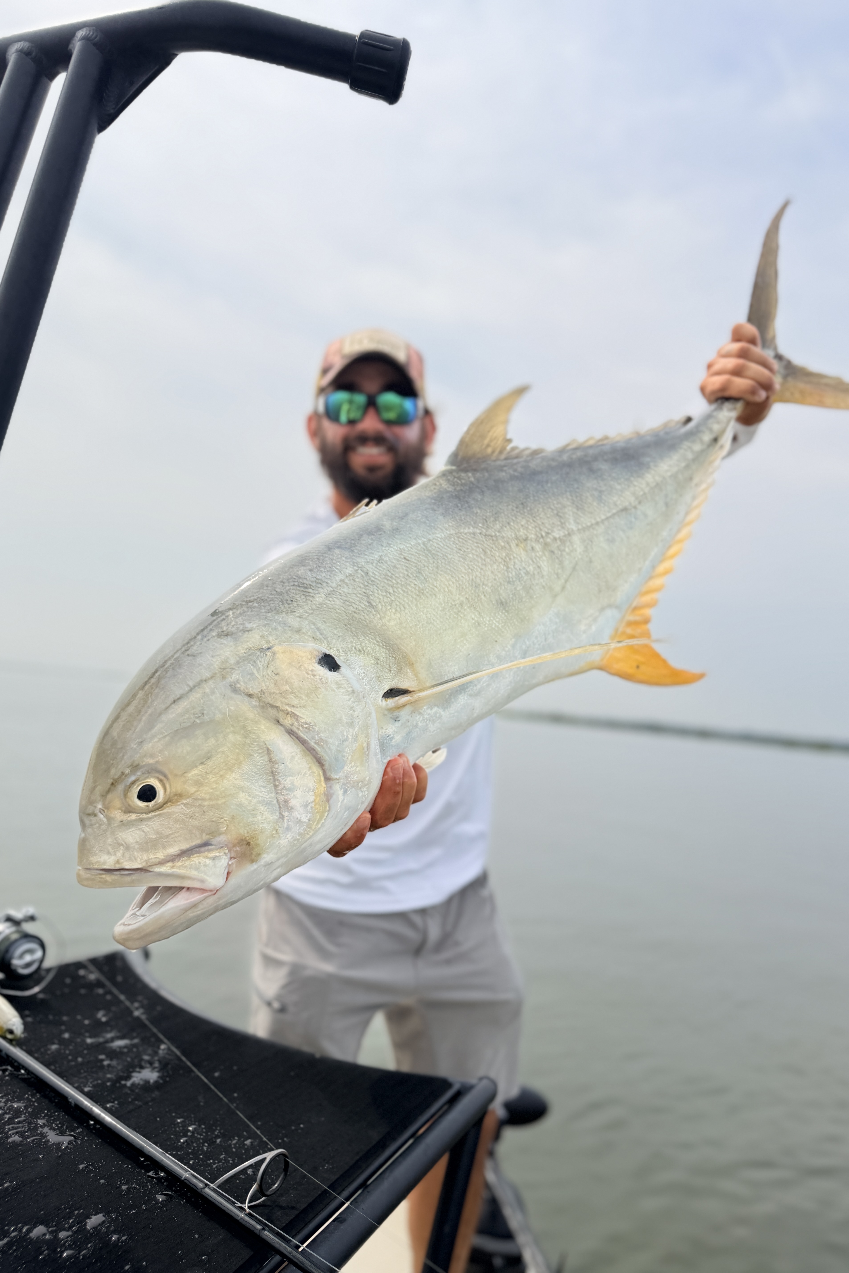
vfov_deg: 71.5
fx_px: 884
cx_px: 420
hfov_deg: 51.3
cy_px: 637
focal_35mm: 25
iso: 80
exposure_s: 1/7353
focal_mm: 6.76
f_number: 1.78
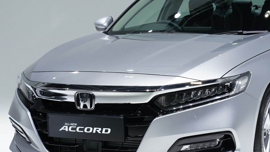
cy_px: 59
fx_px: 694
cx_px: 175
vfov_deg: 12.5
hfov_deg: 21.9
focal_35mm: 97
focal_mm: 53
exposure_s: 1/80
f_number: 9
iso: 640
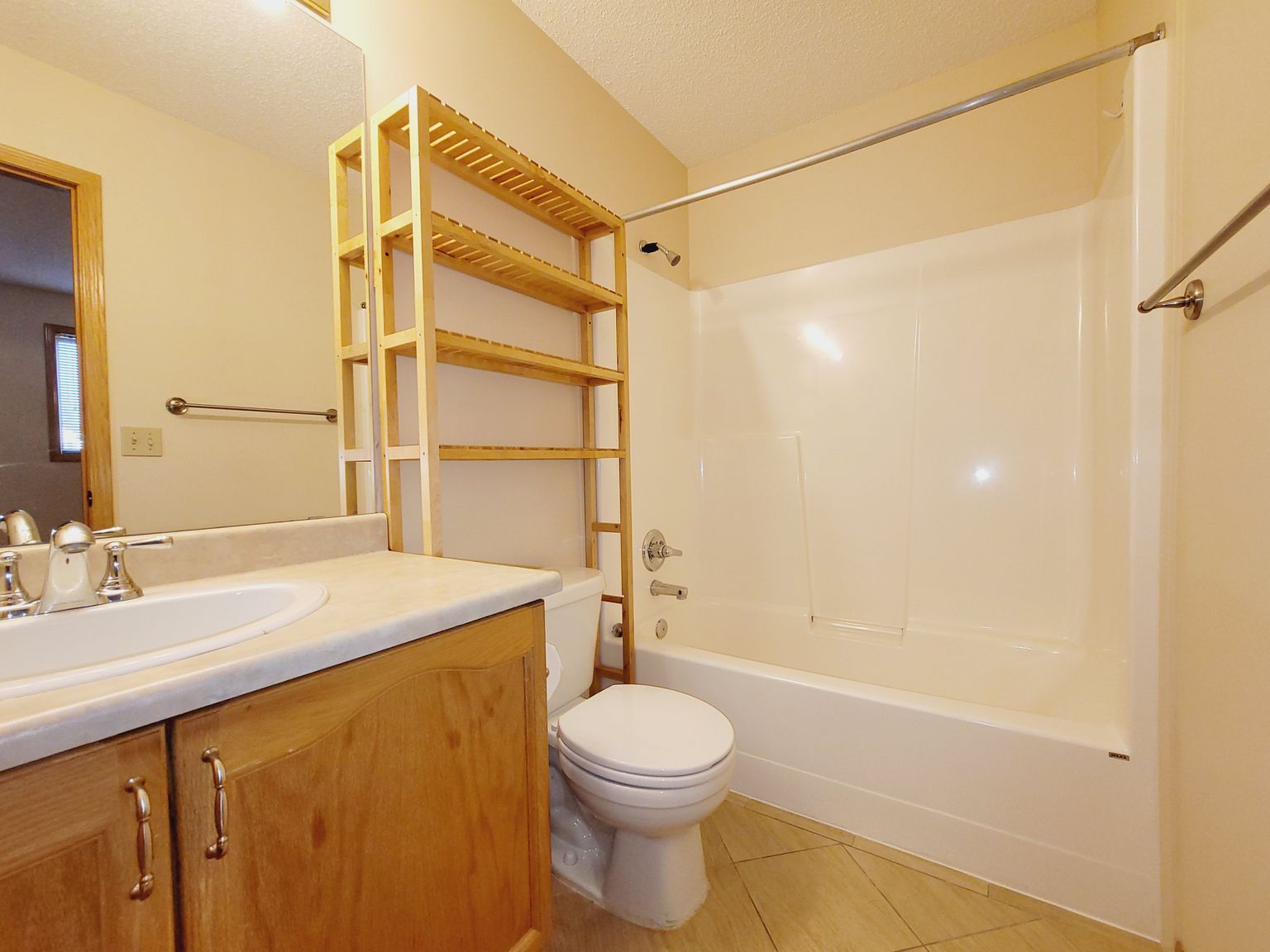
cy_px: 476
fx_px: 477
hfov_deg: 106.2
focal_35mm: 13
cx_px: 635
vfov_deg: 89.9
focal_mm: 2.2
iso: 125
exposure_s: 1/59
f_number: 2.2
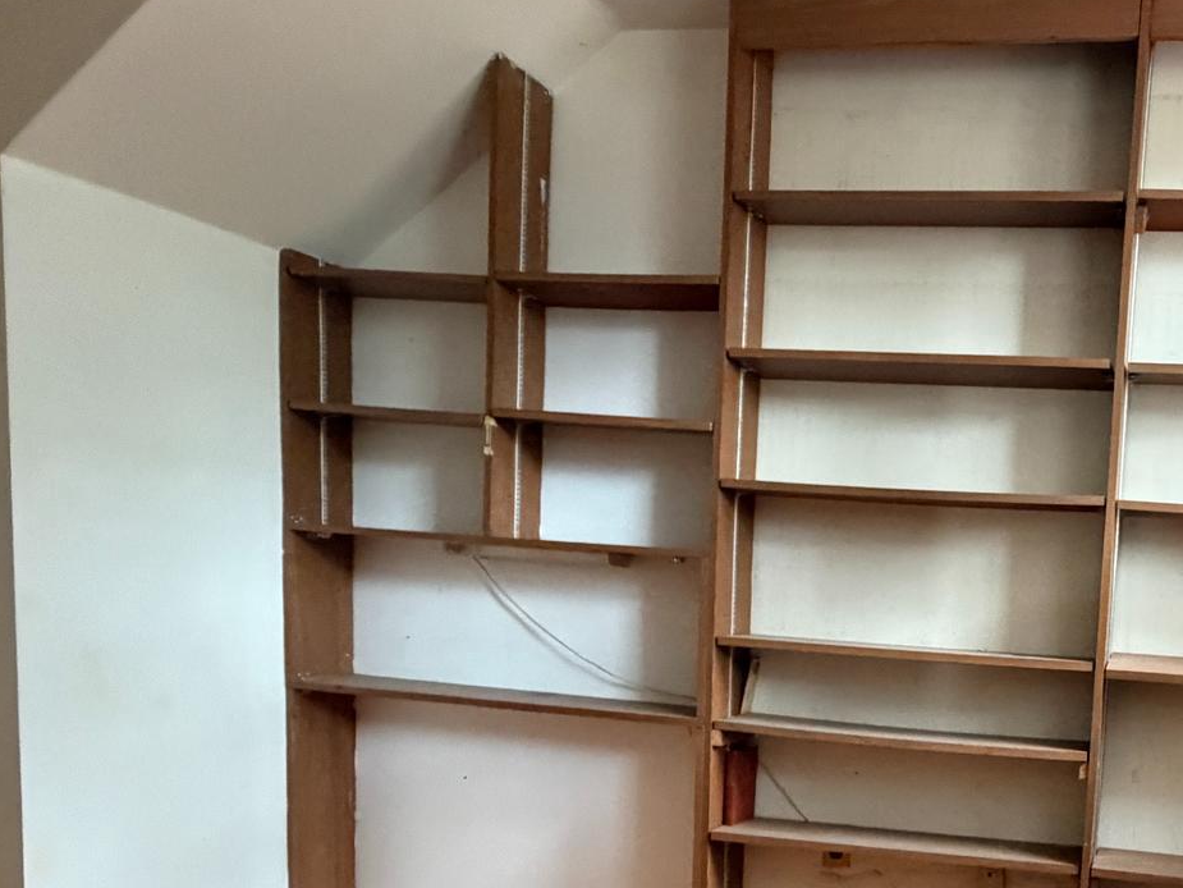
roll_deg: -3.2
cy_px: 704
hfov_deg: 52.2
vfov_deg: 43.4
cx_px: 1040
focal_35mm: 31
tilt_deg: -6.7
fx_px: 1060
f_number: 2.2
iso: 800
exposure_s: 1/60
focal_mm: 2.22
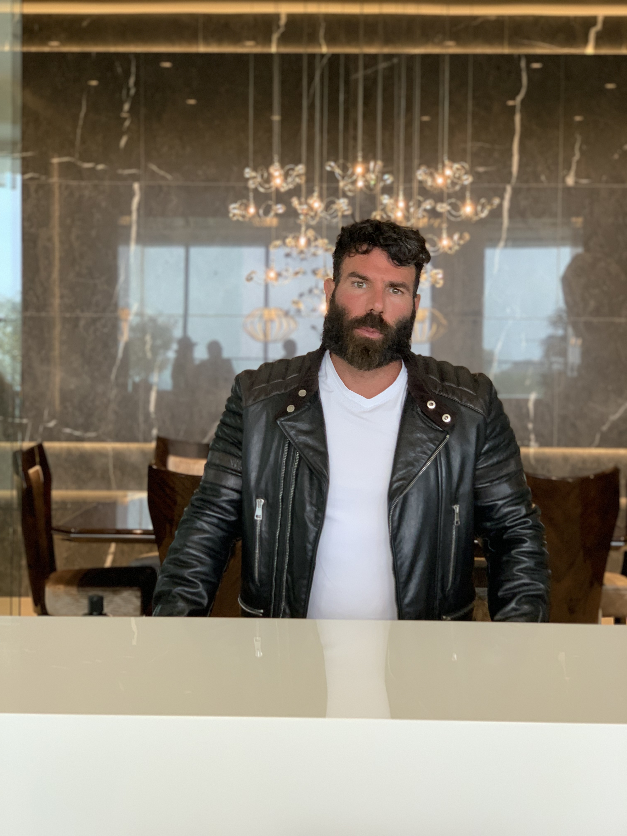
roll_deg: -1.7
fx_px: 1256
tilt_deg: -6.3
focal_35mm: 52
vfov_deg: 36.8
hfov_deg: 28.0
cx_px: 314
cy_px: 418
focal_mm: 6
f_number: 2.4
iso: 160
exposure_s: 1/60
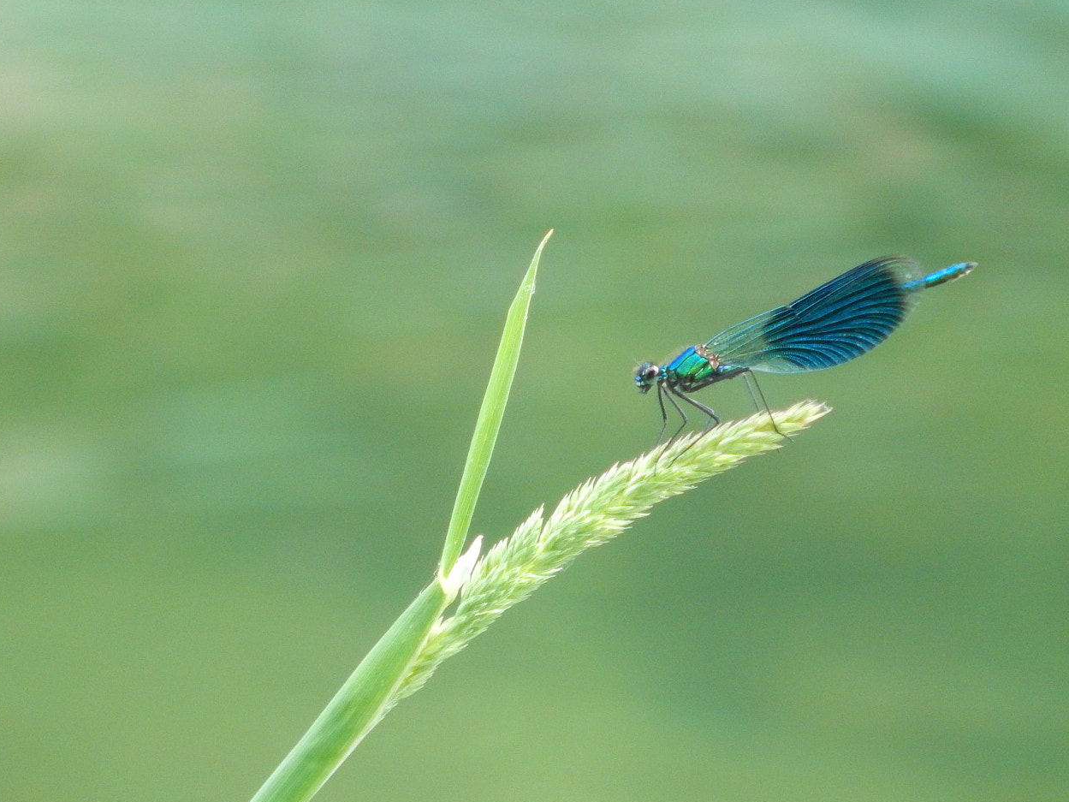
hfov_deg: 2.0
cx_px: 563
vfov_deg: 1.5
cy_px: 438
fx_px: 30267
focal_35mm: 980
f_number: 5.9
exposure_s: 1/100
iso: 400
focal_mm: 136
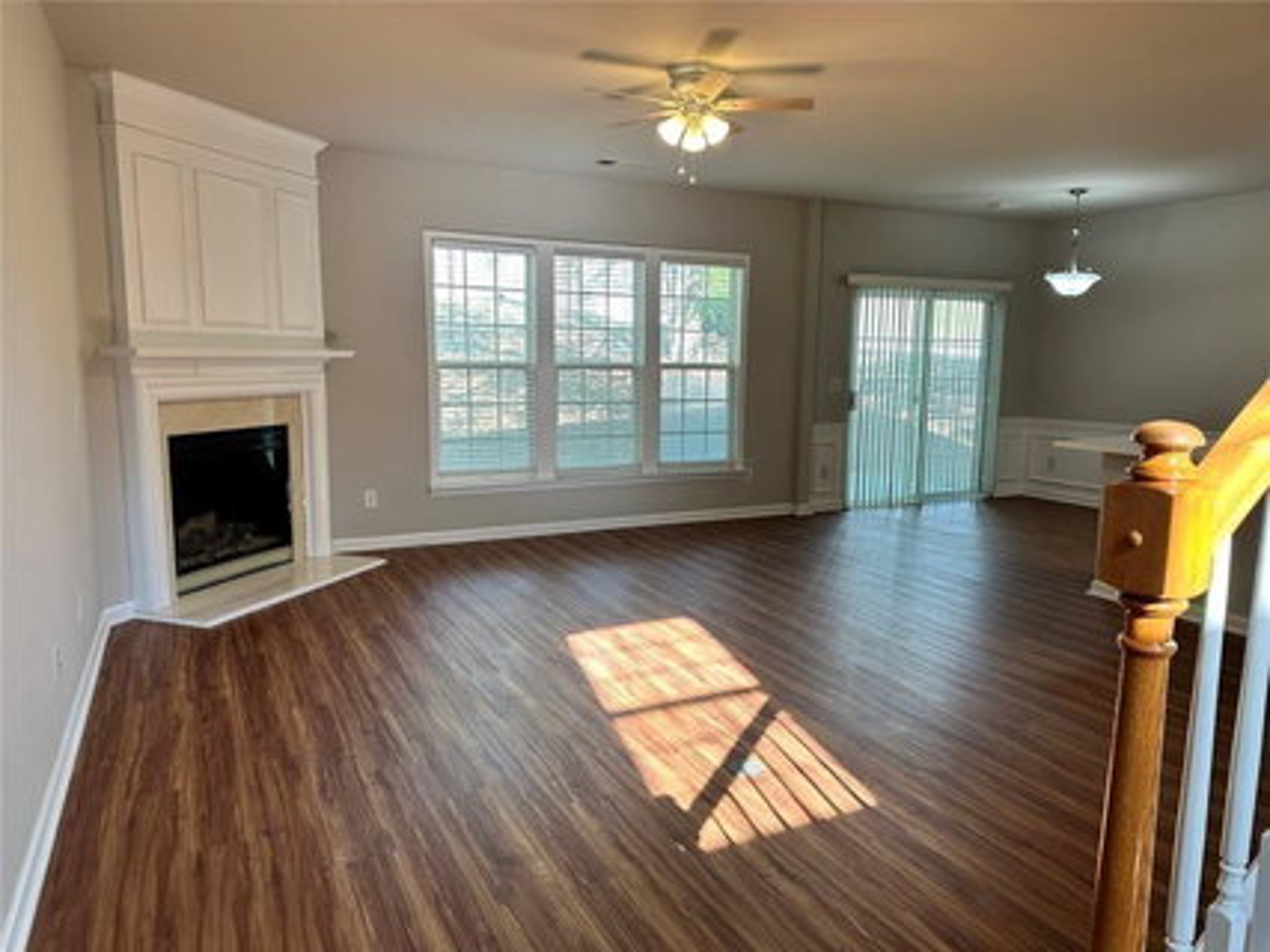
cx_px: 635
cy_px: 476
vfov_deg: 56.8
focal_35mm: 24
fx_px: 880
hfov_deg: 71.6
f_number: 1.78
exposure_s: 1/120
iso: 80
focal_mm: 6.86
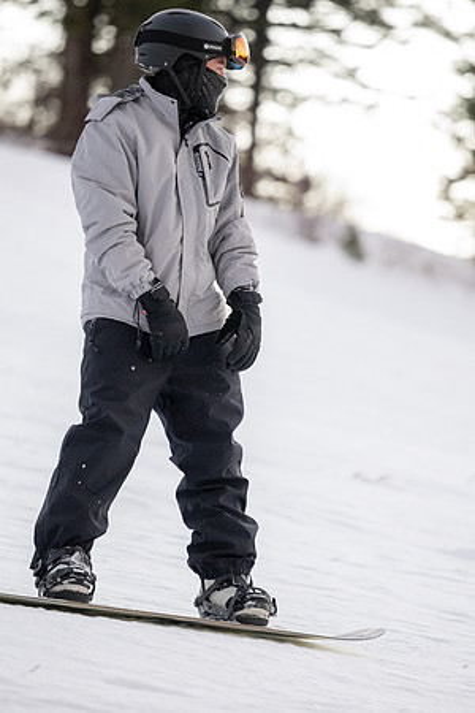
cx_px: 206
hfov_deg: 6.1
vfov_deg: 9.1
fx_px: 4453
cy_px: 356
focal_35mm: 225
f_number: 2.8
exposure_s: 1/640
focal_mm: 150
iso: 4000
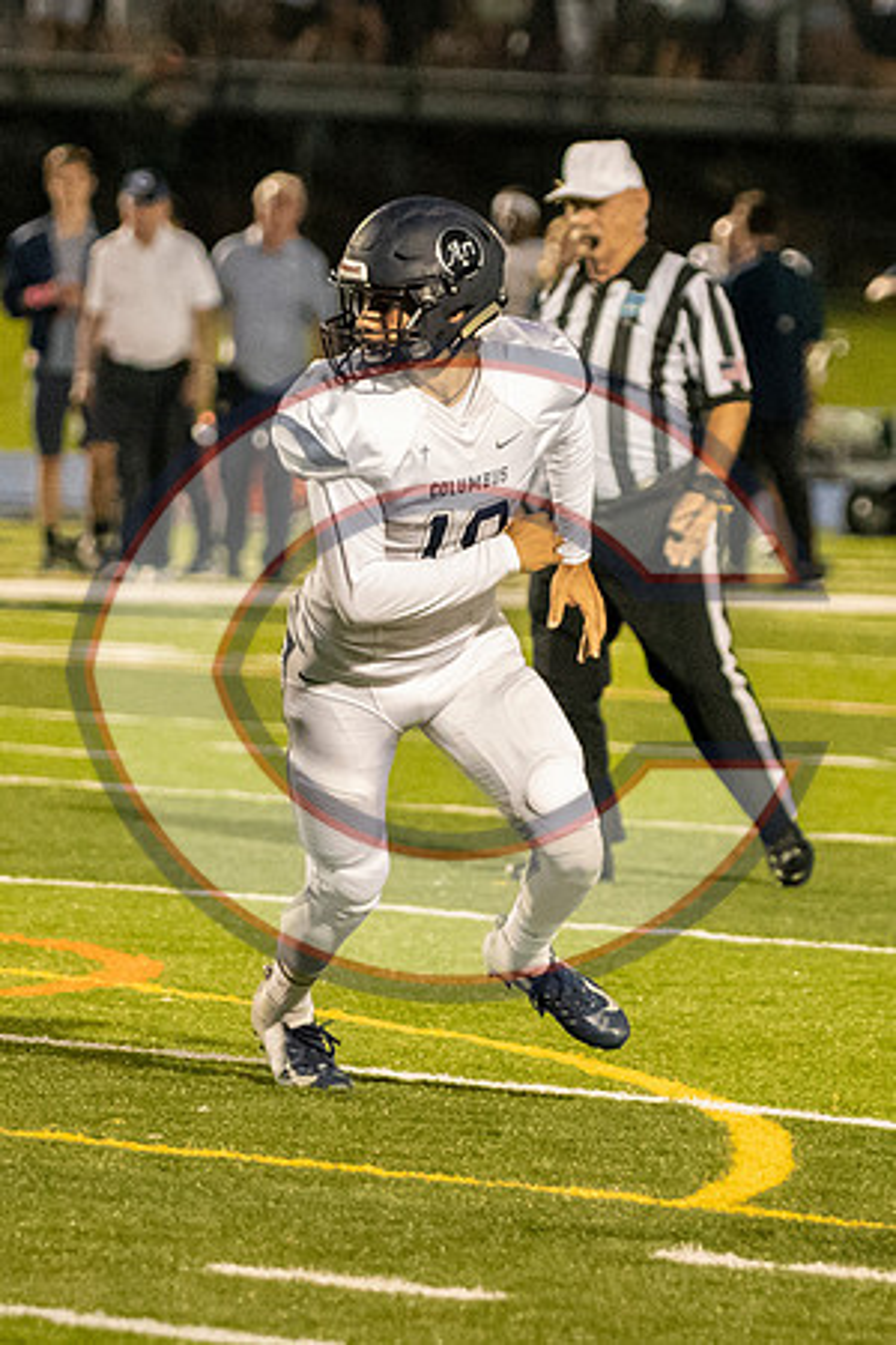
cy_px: 841
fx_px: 15968
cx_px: 487
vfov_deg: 4.8
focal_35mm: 428
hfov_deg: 3.2
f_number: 2.8
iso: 10000
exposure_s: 1/1600
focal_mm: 135
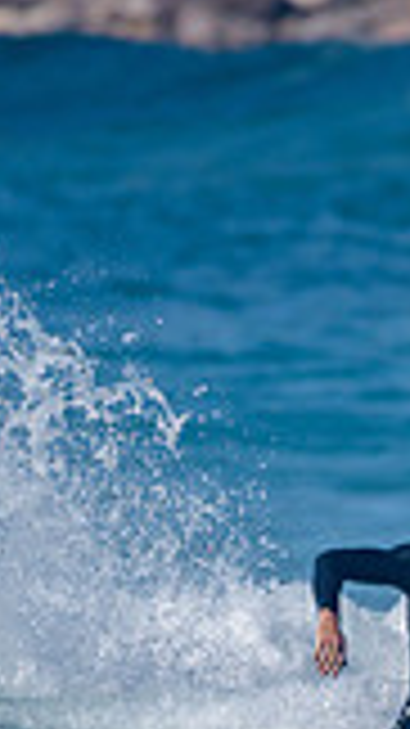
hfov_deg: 0.5
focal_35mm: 2299
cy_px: 711
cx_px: 416
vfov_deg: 0.9
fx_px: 44480
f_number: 5.6
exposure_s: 1/2000
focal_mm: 500
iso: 140
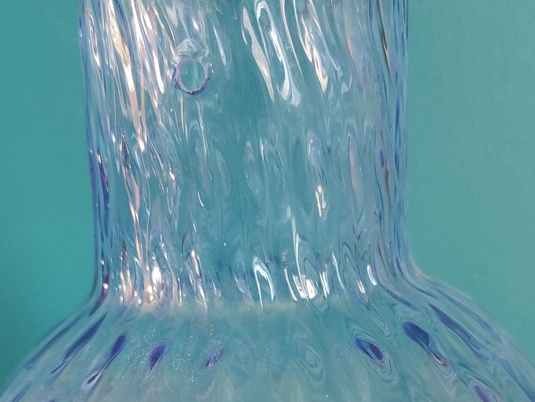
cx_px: 277
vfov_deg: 25.3
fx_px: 819
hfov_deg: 36.2
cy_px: 459
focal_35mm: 53
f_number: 1.9
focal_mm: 6.04
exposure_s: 1/33
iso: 598
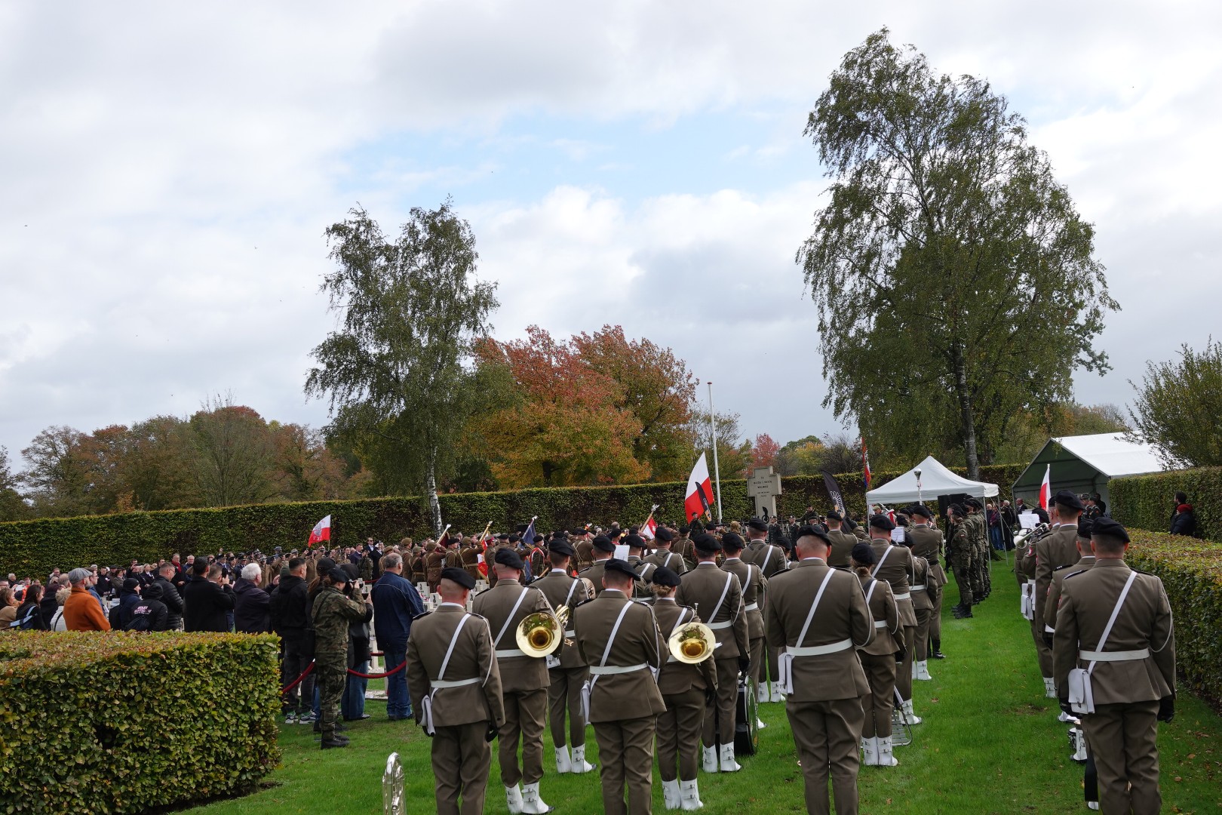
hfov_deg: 51.9
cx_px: 611
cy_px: 408
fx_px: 1256
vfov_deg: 35.9
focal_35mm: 37
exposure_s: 1/400
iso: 100
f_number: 4
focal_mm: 13.7
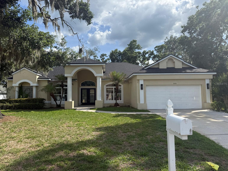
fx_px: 165
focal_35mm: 25
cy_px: 84
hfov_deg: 69.4
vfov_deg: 54.9
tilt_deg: +5.6
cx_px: 111
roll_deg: +1.1
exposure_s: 1/4167
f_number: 1.78
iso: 80
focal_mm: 6.76
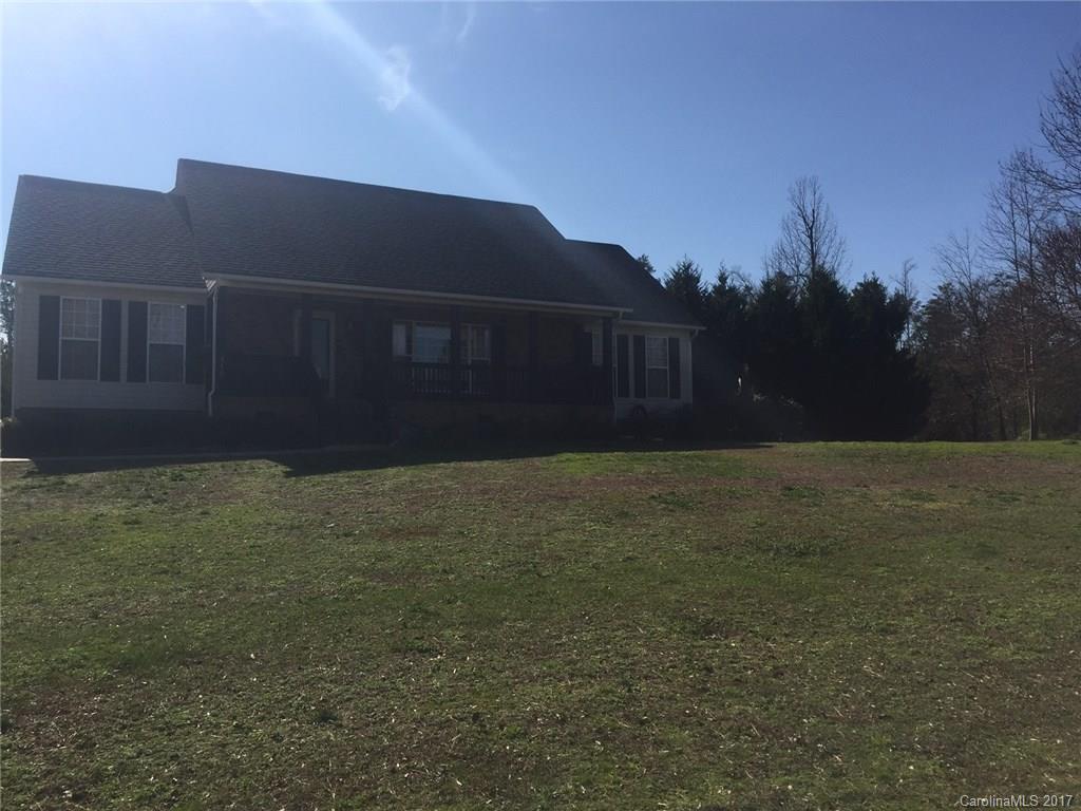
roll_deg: +0.1
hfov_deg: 61.7
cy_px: 406
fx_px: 906
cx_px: 540
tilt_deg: +4.1
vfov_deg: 48.2
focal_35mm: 29
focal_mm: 4.15
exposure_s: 1/3300
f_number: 2.2
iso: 32
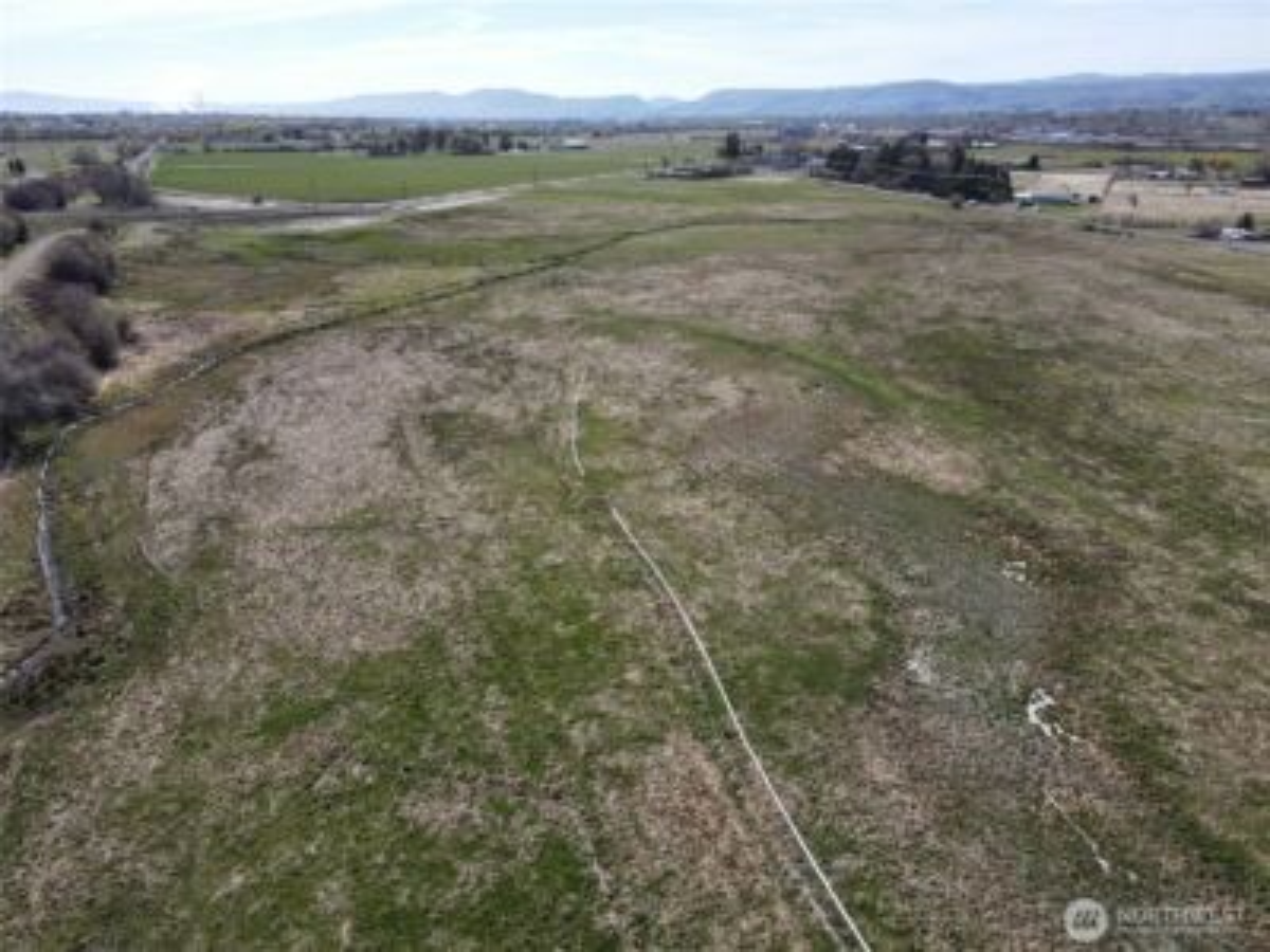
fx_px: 881
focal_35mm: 24
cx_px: 635
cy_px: 476
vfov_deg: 56.8
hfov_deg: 71.6
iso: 100
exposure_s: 1/640
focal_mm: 4.5
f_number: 2.8
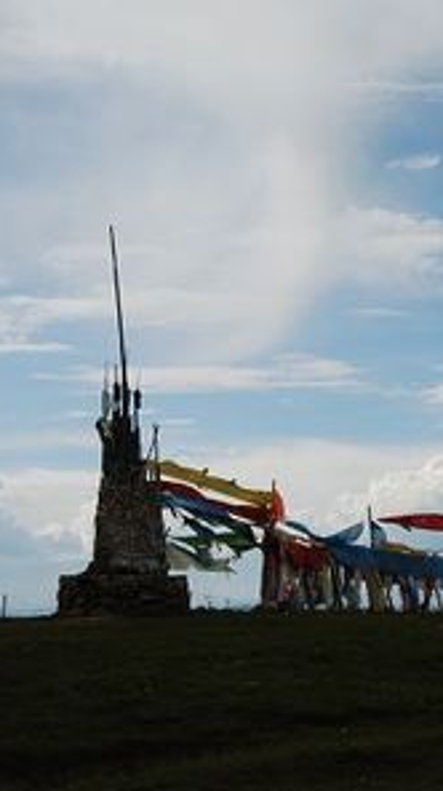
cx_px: 488
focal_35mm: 108
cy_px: 401
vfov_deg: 19.9
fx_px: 2256
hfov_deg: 11.1
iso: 100
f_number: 10
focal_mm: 45
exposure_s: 1/250
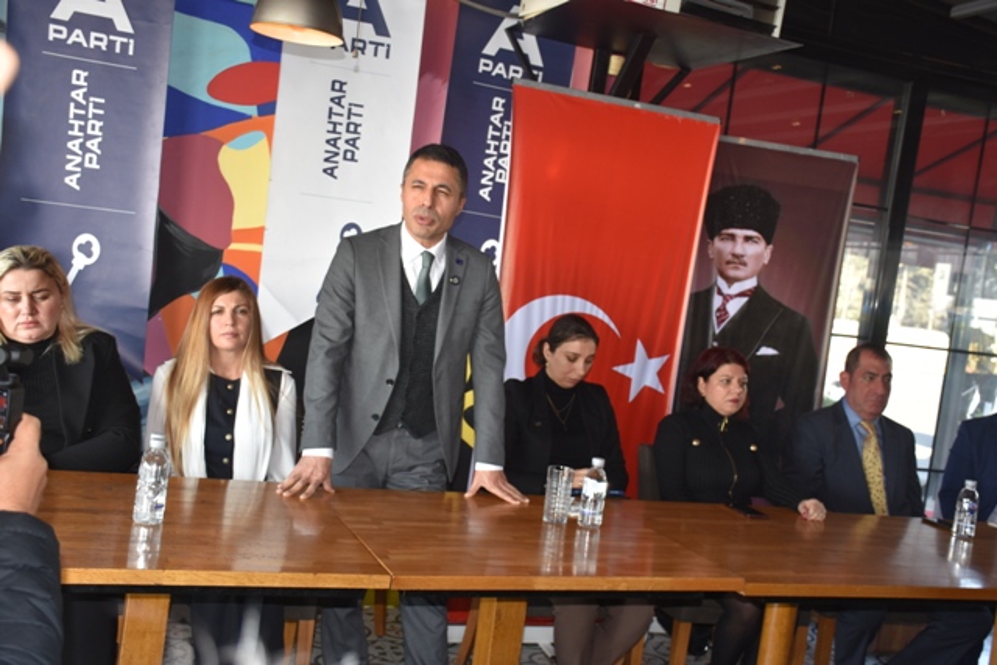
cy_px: 332
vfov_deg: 34.2
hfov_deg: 49.5
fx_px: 1080
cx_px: 498
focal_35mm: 39
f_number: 3.8
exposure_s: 1/160
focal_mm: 26
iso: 200
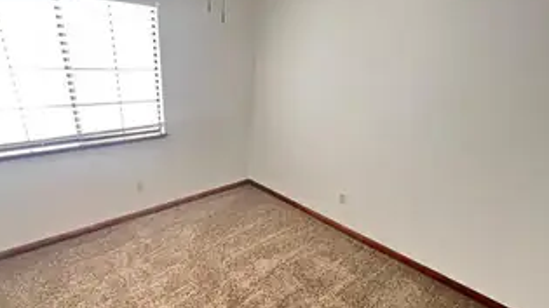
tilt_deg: -22.9
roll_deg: -1.3
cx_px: 237
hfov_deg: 92.1
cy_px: 179
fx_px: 262
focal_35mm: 18
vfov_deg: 60.6
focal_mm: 1.57
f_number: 1.8
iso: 640
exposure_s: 1/60
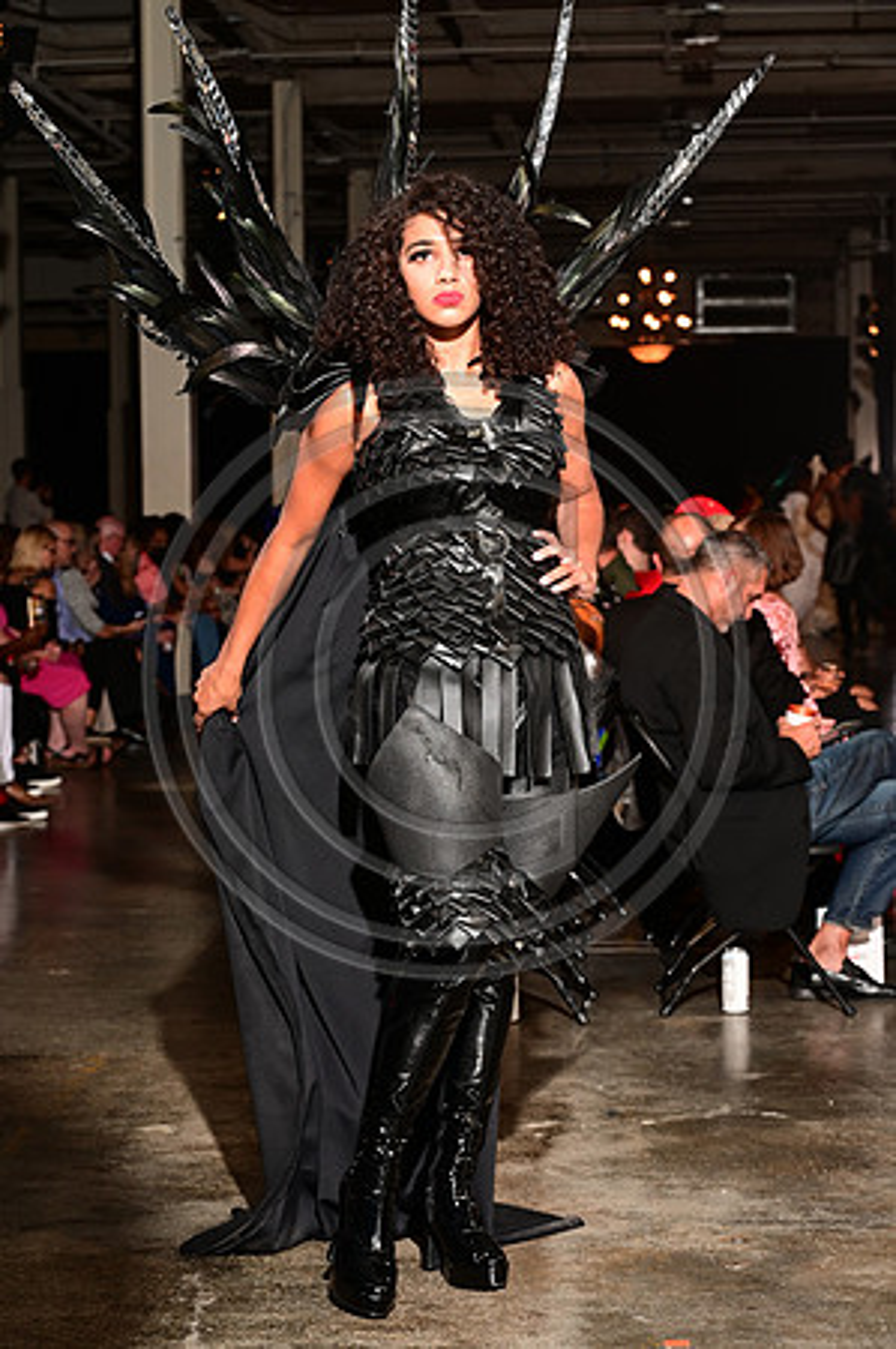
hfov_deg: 17.5
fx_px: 2919
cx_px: 448
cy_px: 674
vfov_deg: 26.0
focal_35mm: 78
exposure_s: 1/125
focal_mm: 78
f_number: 6.3
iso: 1000
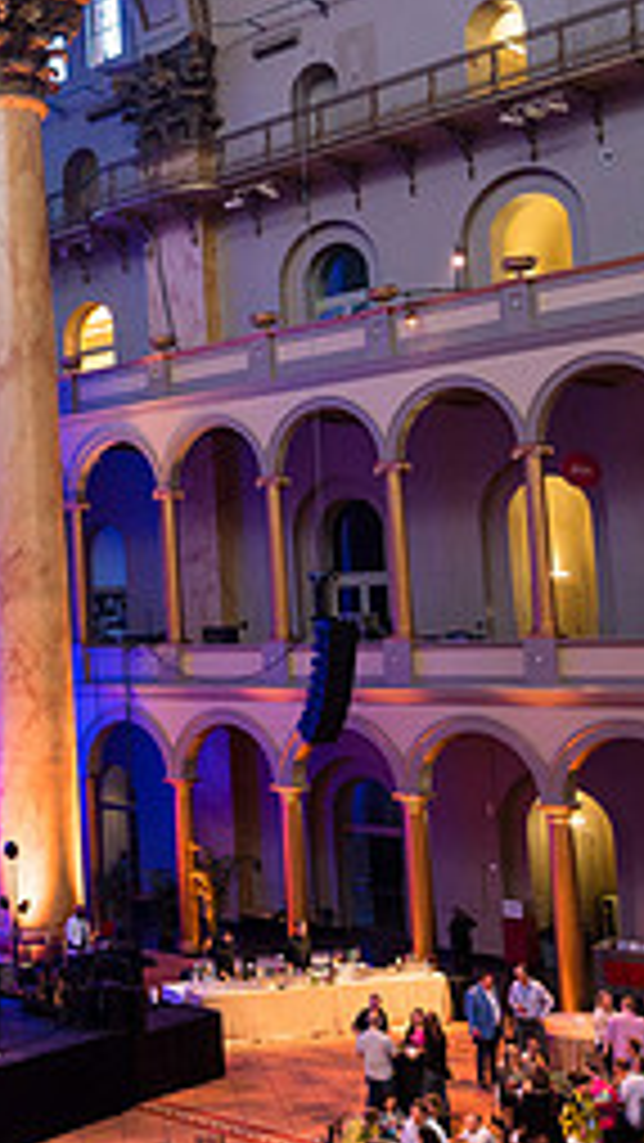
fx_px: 1487
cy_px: 469
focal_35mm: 49
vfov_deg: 41.9
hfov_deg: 22.9
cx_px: -85
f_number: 4
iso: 1600
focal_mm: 19
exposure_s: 1/60
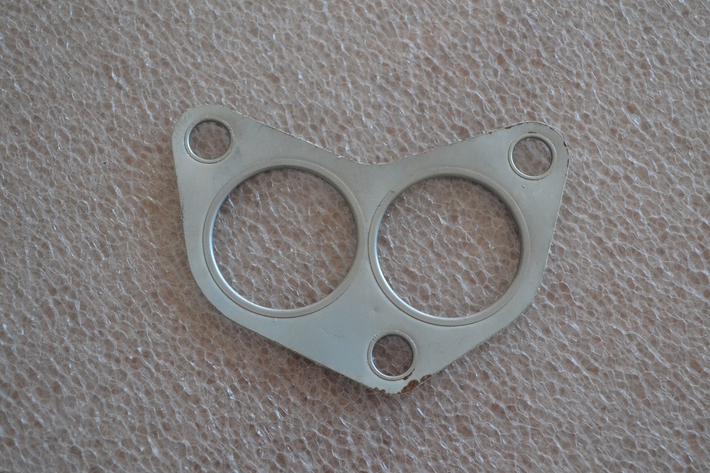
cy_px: 236
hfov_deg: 36.9
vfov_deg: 25.1
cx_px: 355
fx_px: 1065
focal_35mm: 54
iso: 900
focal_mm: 36
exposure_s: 1/60
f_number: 5
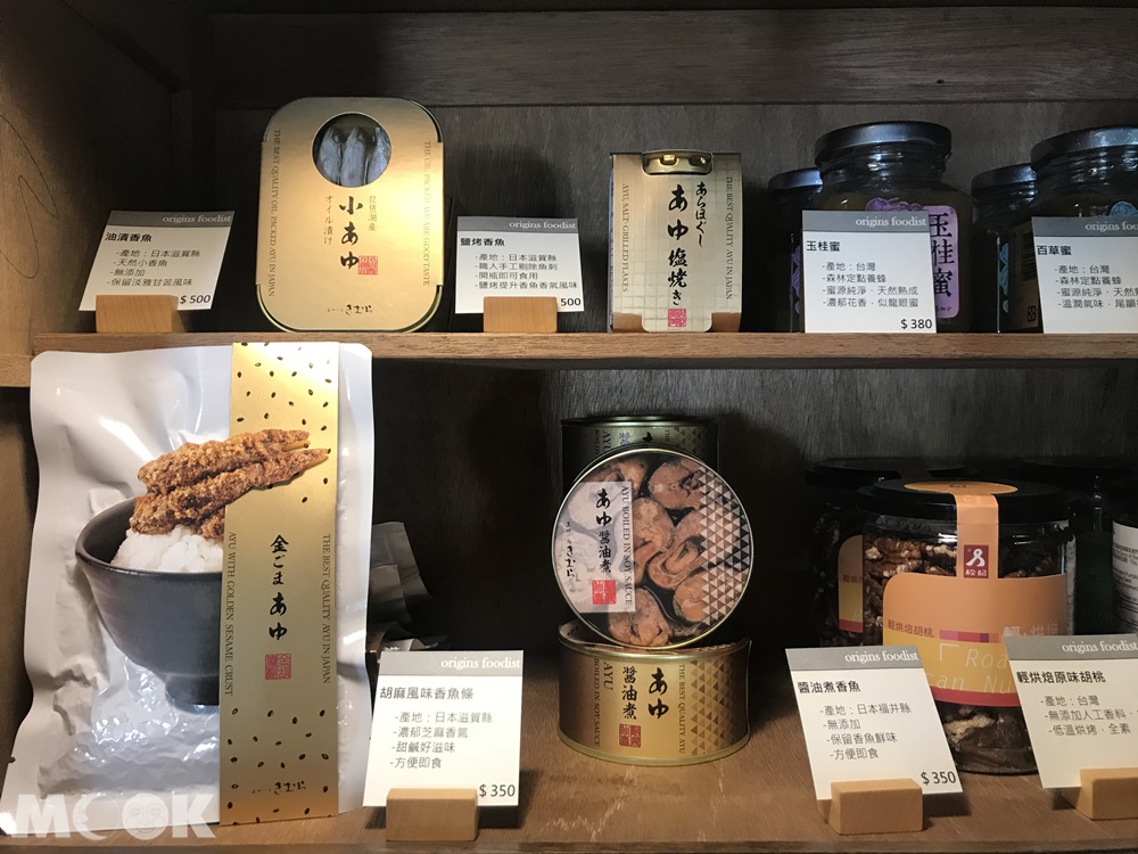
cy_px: 427
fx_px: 920
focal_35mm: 28
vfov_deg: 49.7
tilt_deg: -1.4
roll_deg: -0.1
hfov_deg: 63.4
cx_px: 569
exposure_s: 1/20
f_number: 1.8
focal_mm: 3.99
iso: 40
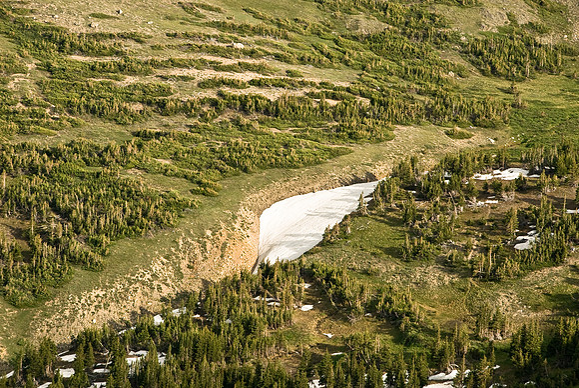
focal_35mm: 195
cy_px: 194
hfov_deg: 10.5
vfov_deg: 7.1
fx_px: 3139
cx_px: 290
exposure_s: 1/40
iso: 100
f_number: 11
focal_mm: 130
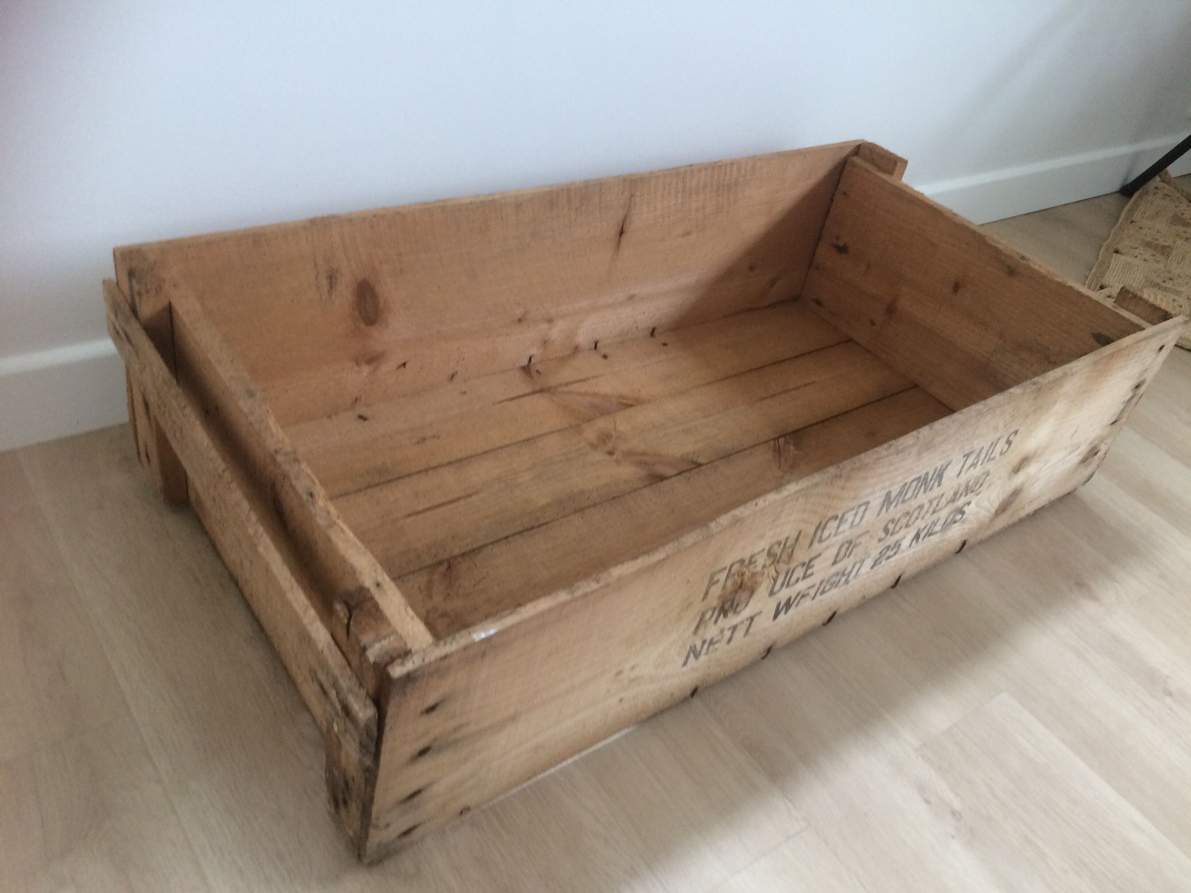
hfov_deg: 61.7
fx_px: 998
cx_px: 596
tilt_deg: -38.6
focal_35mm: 29
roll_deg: -13.4
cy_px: 446
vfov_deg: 48.2
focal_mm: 4.15
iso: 125
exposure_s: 1/33
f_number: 2.2
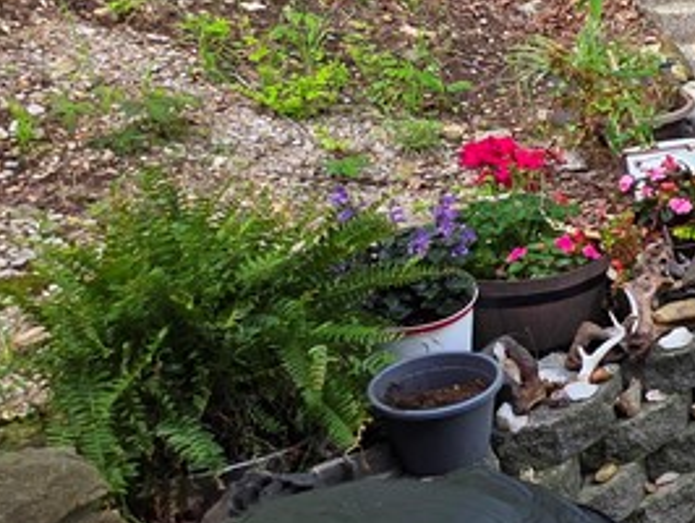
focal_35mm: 50
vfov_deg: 29.0
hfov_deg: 25.3
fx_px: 1005
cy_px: 180
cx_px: 1113
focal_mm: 2.2
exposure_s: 1/134
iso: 40
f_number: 1.9
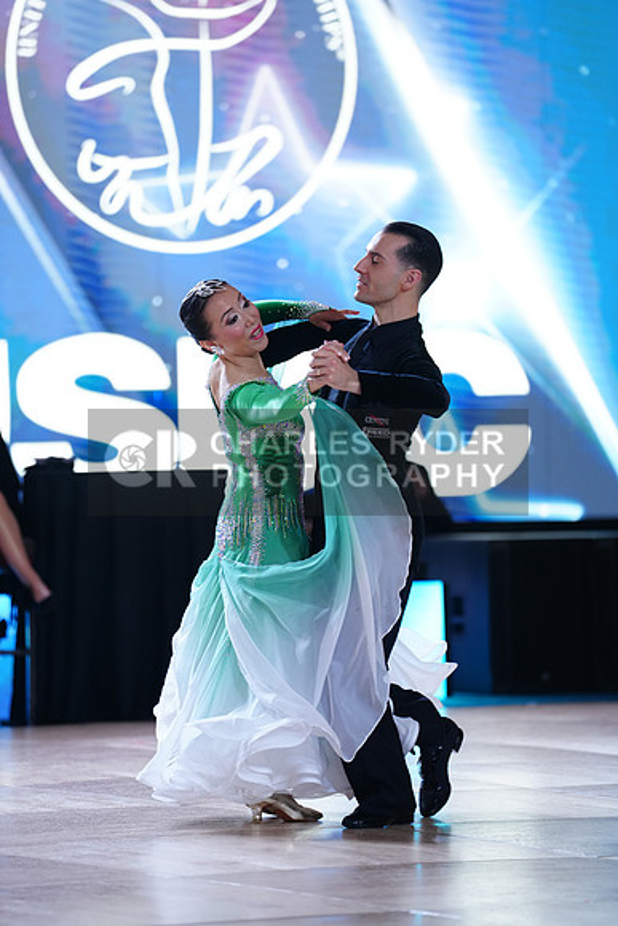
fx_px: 5147
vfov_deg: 10.3
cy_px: 463
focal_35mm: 200
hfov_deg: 6.9
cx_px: 309
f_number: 2.8
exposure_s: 1/500
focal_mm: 200
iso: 800
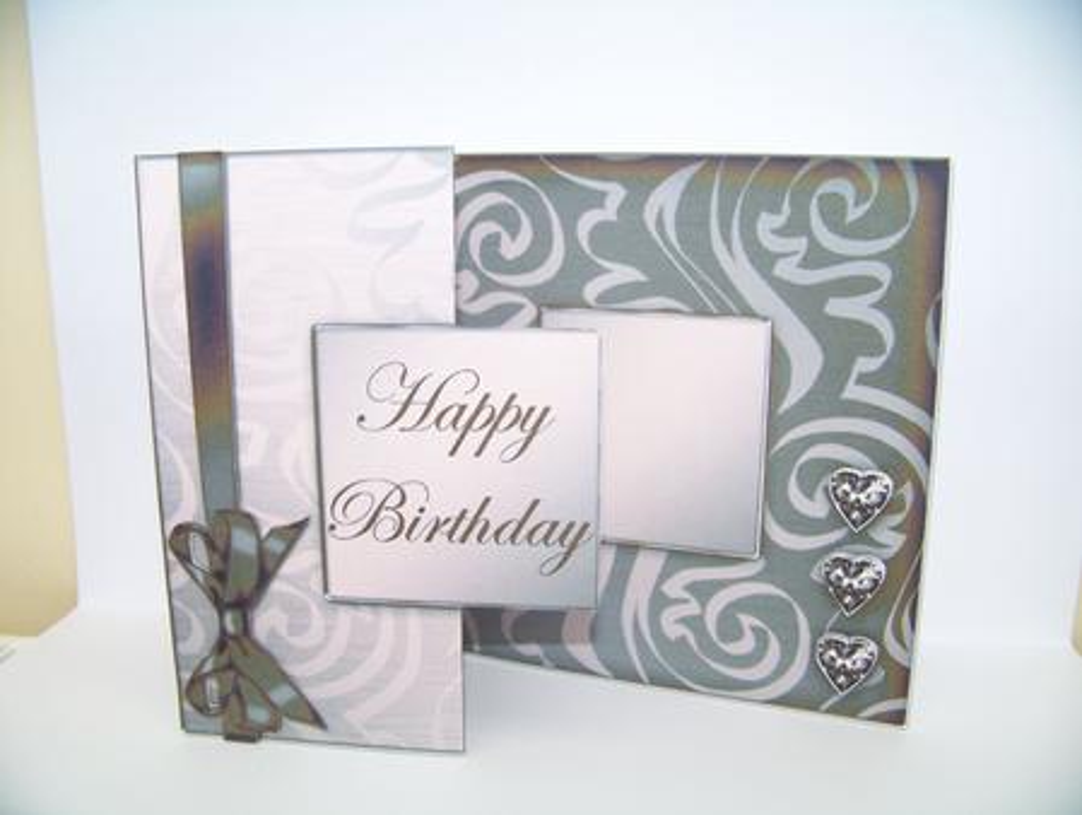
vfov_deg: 39.7
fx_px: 1127
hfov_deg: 51.3
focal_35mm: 36
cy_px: 408
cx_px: 541
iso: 68
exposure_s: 1/160
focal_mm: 5.85
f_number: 2.8
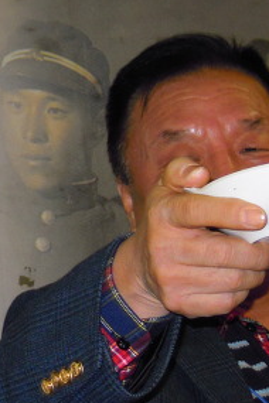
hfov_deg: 10.1
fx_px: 1390
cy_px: 177
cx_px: -294
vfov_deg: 16.5
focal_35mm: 124
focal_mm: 6.4
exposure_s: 1/25
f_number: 3
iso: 200
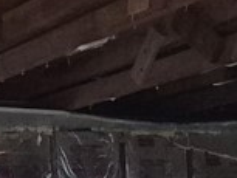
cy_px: 365
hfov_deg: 12.7
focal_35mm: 154
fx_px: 1055
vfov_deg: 9.0
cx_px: 5
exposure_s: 1/120
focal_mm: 5.4
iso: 1600
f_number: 1.8
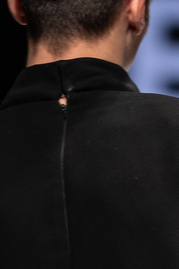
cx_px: 125
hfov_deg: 1.5
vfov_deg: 2.2
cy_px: 317
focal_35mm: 919
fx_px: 6860
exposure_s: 1/320
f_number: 2.8
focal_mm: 168.9
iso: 200
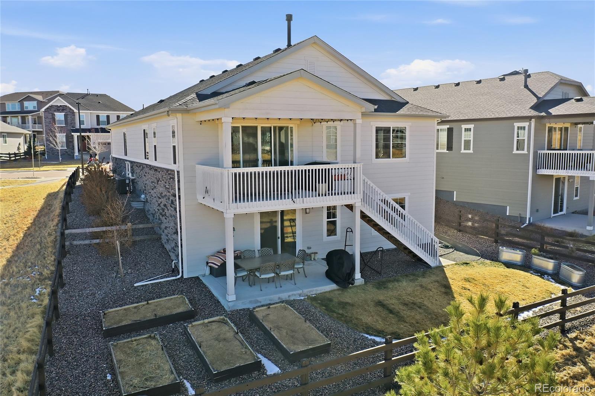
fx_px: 463
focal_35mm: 28
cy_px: 198
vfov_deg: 46.4
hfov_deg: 65.5
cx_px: 298
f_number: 5
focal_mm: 10.3
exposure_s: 1/320
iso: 100
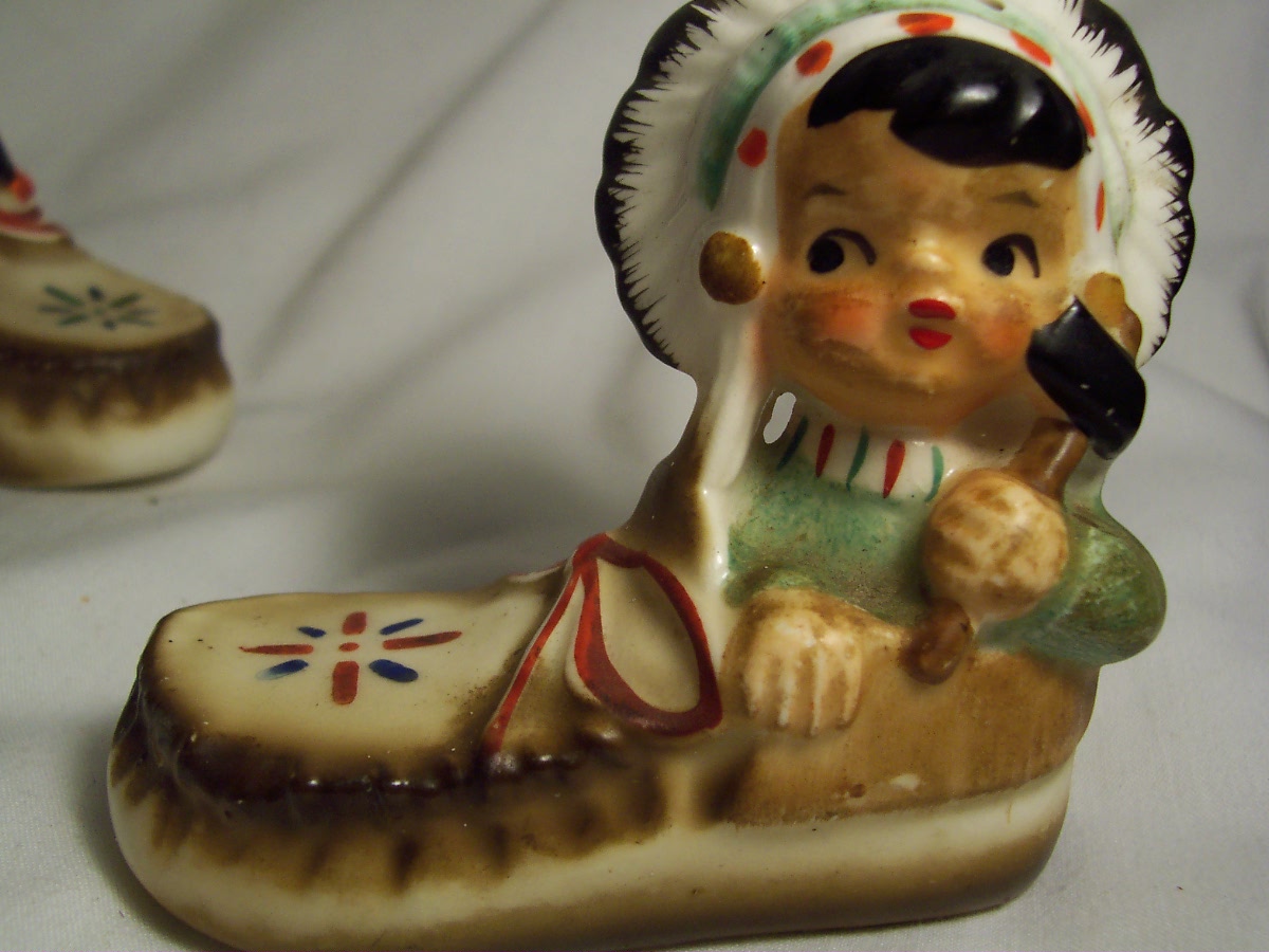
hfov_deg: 50.1
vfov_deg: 38.7
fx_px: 1356
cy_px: 476
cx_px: 634
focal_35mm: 37
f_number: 2.8
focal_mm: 5.6
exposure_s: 1/250
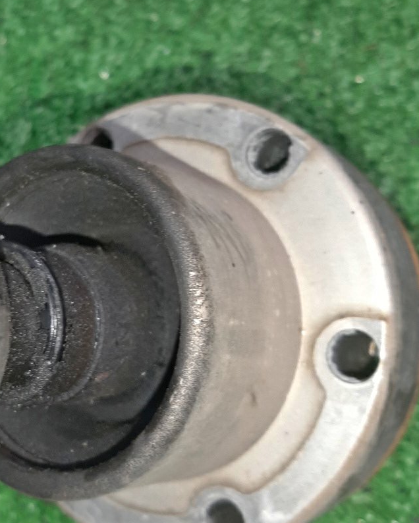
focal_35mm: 46
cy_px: 254
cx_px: 95
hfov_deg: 32.0
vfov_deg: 40.3
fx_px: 712
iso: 90
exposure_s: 1/50
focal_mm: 3.93
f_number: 1.7
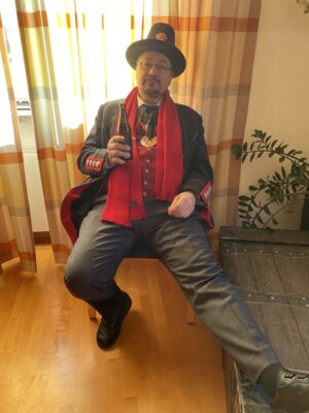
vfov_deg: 67.3
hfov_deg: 53.1
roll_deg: -0.1
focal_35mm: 26
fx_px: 309
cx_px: 154
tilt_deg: -27.4
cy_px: 206
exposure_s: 1/122
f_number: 1.8
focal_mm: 4.25
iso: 80
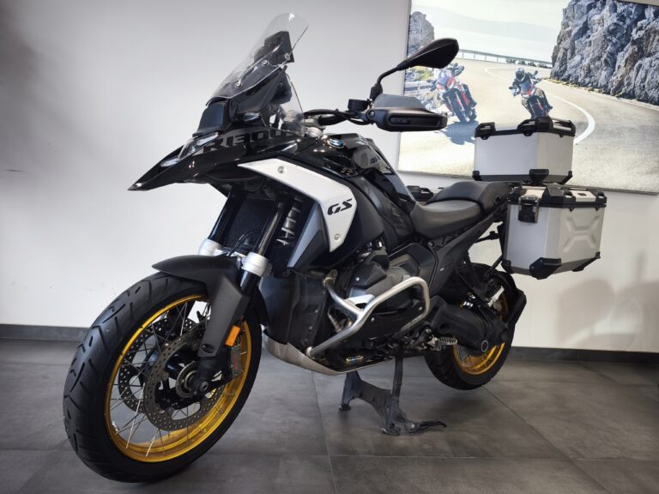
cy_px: 247
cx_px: 330
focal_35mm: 25
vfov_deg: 54.9
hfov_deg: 69.4
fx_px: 476
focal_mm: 6.57
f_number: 1.6
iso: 160
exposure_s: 1/120
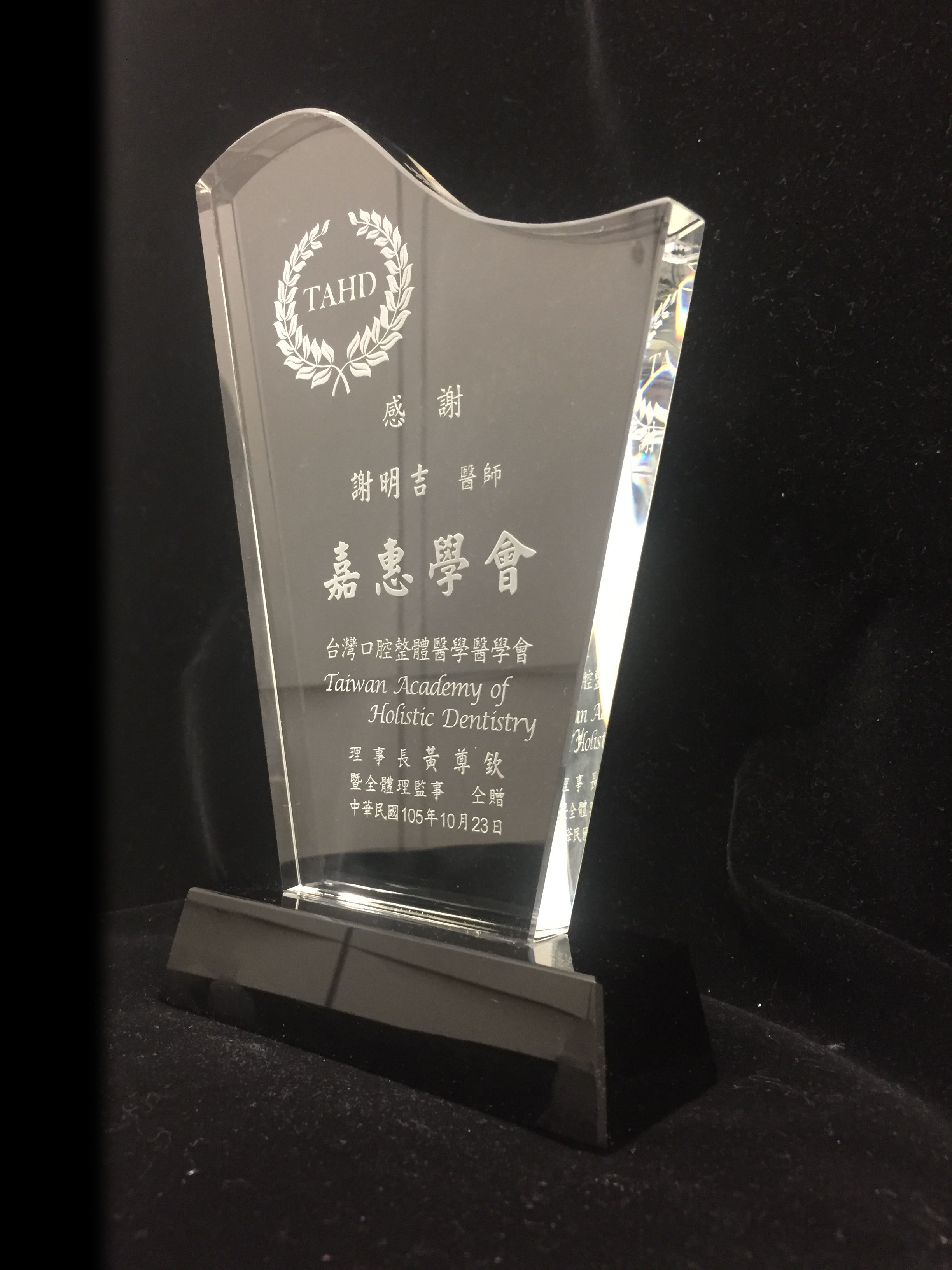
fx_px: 1063
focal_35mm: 29
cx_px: 476
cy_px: 635
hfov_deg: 48.2
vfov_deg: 61.7
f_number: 2.2
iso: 250
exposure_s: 1/17
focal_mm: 4.15
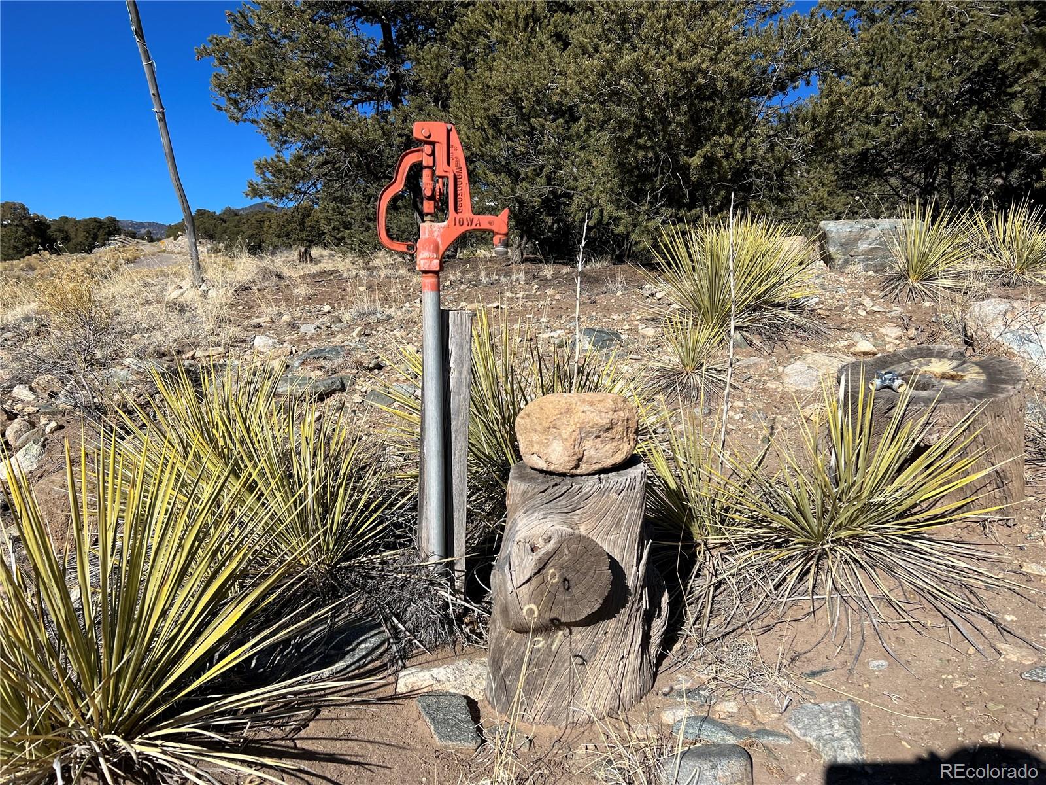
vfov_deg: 53.1
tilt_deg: -5.7
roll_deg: -2.8
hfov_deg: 67.3
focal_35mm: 26
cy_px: 392
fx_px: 786
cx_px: 523
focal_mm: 5.7
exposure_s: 1/5587
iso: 50
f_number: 1.5
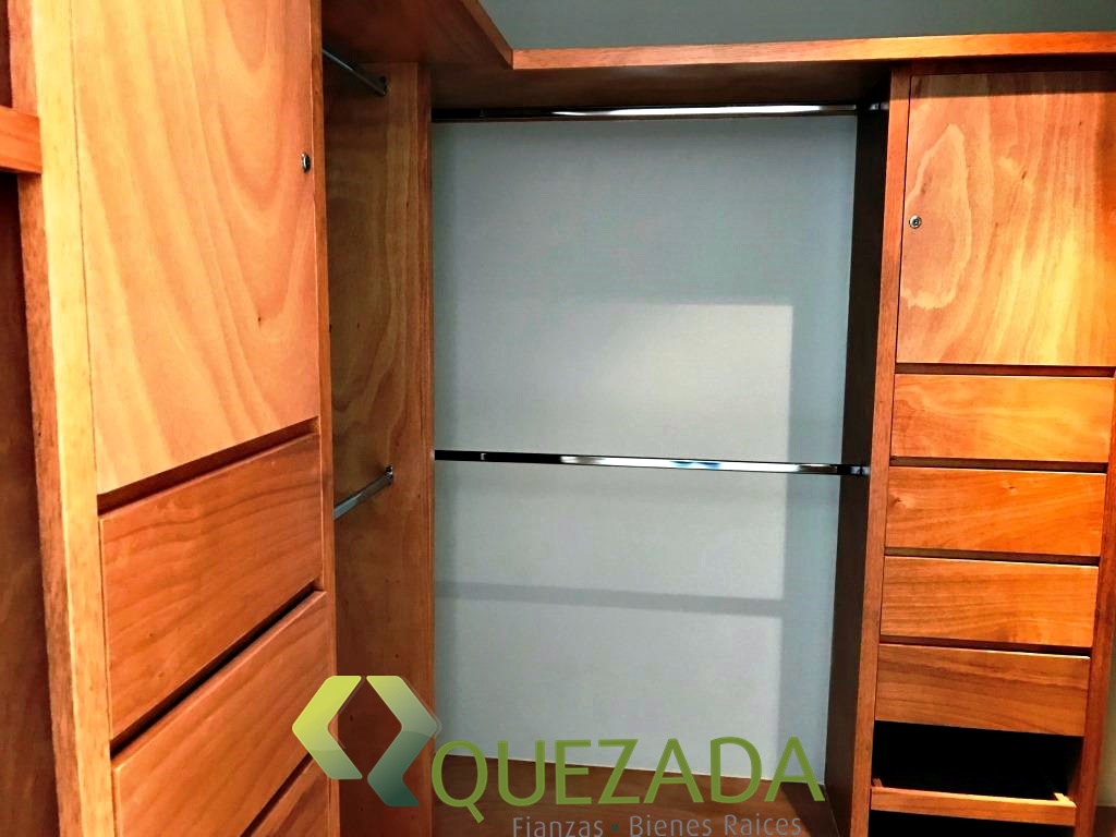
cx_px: 558
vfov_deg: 49.7
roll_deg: -0.7
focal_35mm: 28
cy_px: 418
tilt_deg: -6.9
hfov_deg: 63.4
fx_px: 903
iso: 80
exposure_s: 1/15
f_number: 1.8
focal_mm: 3.99
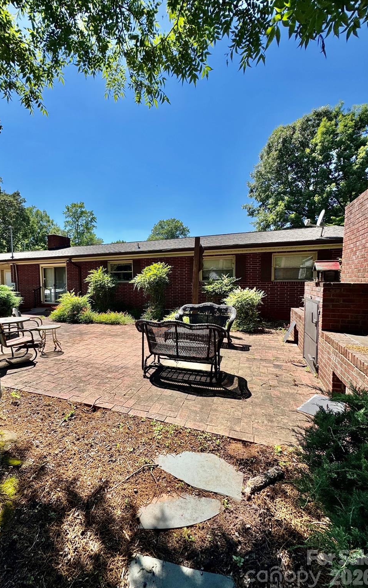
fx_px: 241
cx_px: 153
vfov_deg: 101.5
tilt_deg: -4.3
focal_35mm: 15
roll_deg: +0.9
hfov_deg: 74.2
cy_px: 296
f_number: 2.2
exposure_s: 1/1449
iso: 50
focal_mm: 2.22
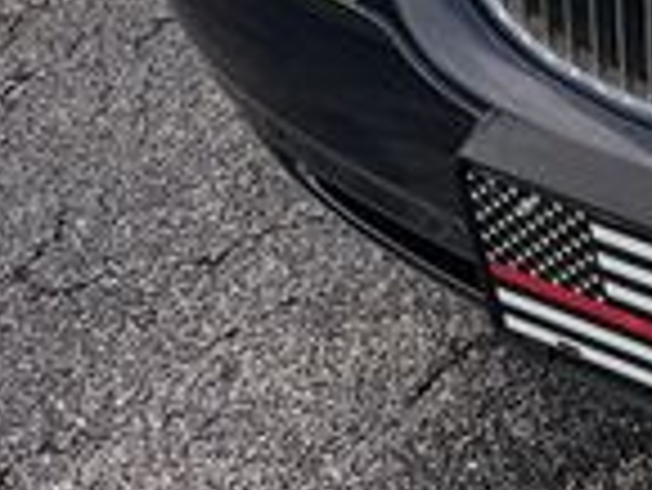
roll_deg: +1.5
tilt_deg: -23.2
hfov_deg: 14.4
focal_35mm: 106
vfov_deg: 12.9
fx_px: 1998
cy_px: -337
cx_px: 1421
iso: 80
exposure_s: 1/1949
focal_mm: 6.76
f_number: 1.78
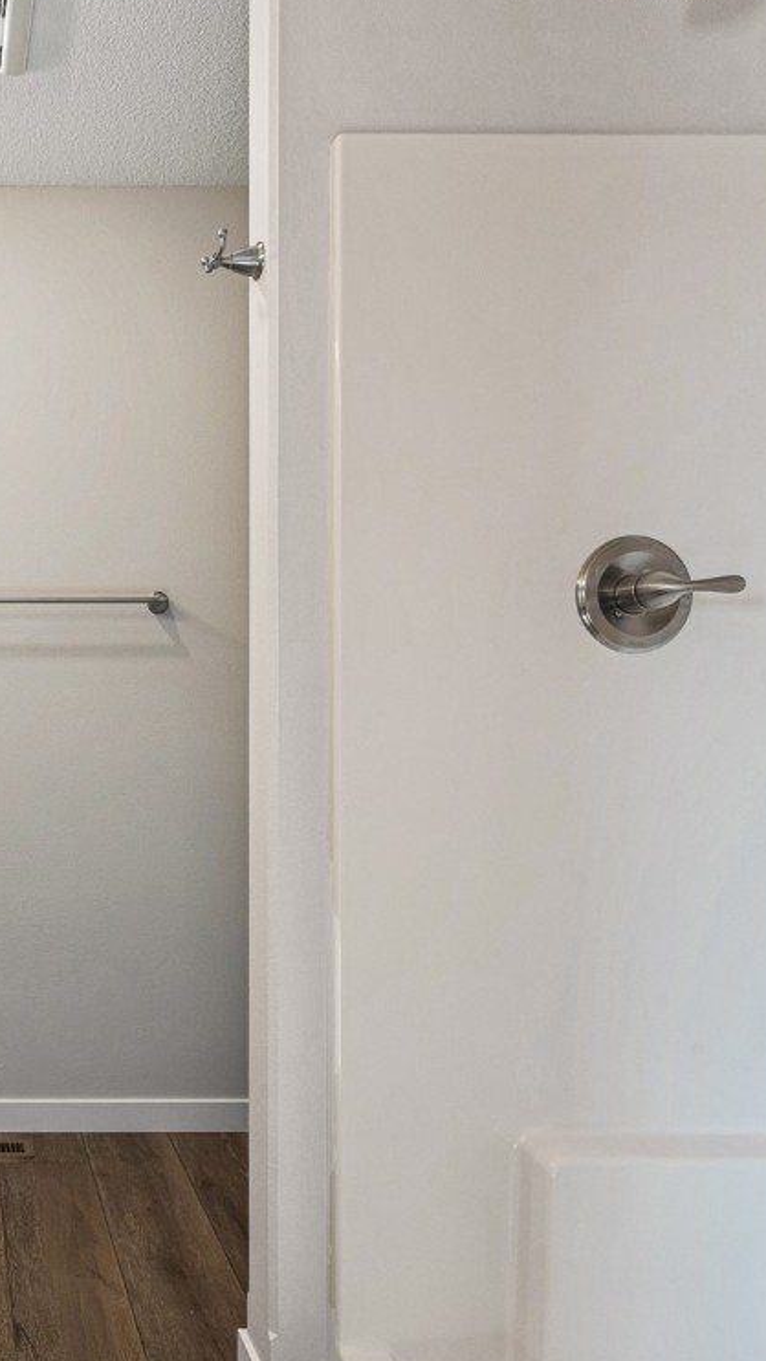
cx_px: 20
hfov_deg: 39.7
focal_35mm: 26
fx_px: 939
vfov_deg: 71.9
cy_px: 676
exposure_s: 1/10
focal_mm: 16
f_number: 10
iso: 400
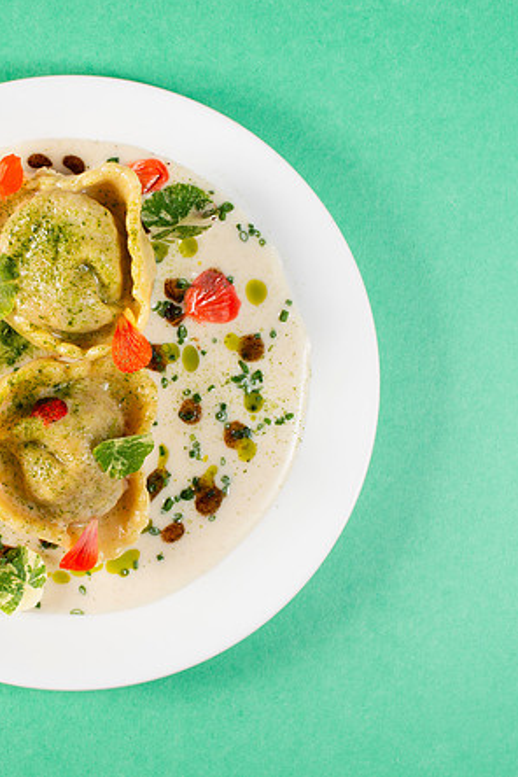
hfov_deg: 16.1
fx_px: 1813
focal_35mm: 84
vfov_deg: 24.2
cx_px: 79
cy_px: 409
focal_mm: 50
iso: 200
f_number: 9
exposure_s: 1/200
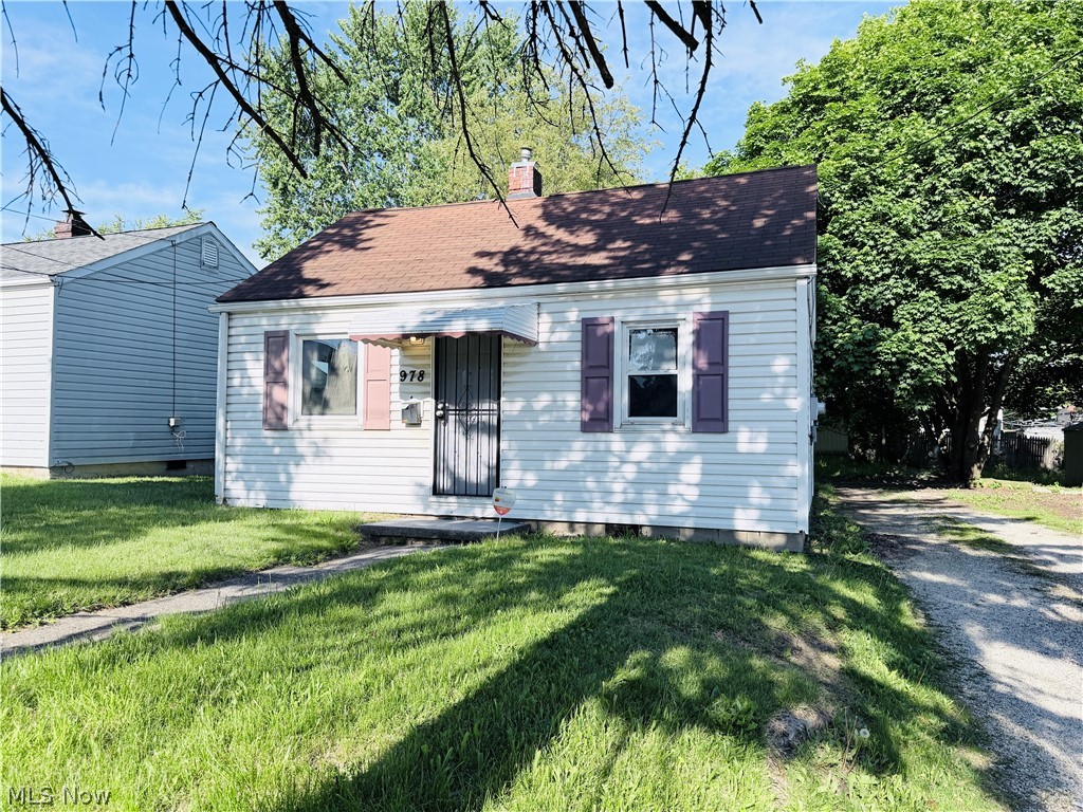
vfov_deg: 56.8
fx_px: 751
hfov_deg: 71.6
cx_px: 542
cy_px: 406
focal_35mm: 24
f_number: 1.78
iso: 100
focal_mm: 6.76
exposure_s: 1/3425
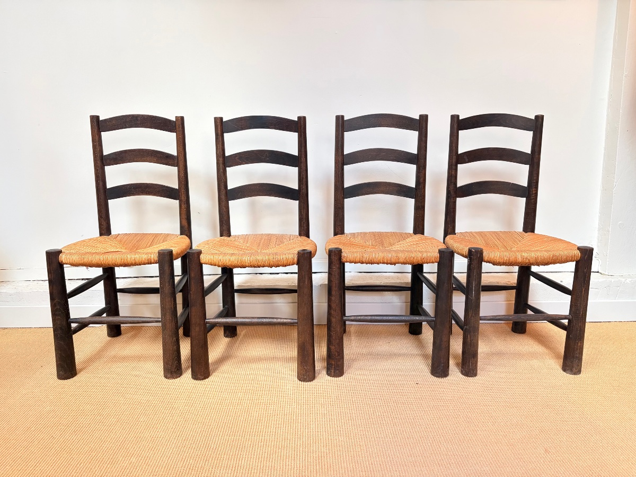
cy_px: 238
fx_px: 478
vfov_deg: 53.1
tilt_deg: -11.3
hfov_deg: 67.3
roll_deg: +1.1
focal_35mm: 26
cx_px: 318
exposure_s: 1/50
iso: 250
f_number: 1.6
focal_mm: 5.96
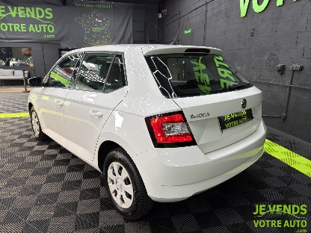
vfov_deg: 56.8
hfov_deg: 71.6
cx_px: 156
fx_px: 216
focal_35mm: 24
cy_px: 116
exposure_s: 1/50
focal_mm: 6.76
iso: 50
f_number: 1.78
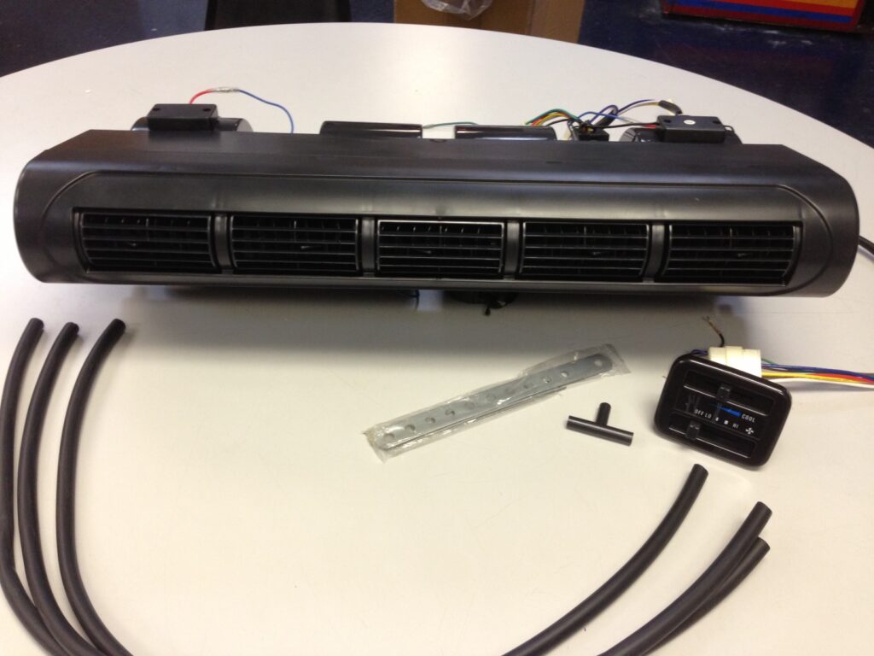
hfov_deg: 55.4
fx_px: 833
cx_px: 437
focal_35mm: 33
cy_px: 328
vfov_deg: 42.9
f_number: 2.4
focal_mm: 4.13
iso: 125
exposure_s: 1/20
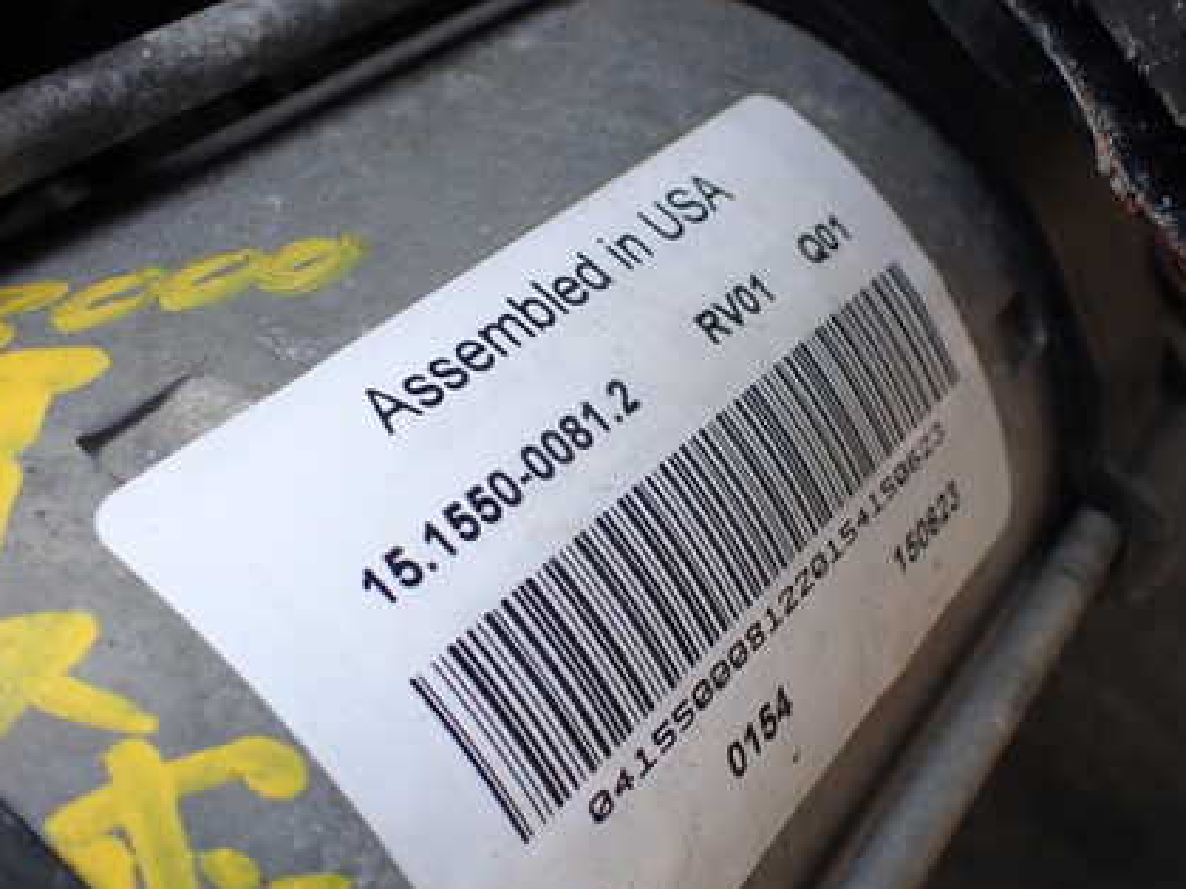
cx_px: 691
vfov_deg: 33.5
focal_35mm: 43
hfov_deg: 43.7
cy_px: 498
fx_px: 1473
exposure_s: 1/160
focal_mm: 5.4
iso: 100
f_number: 3.2
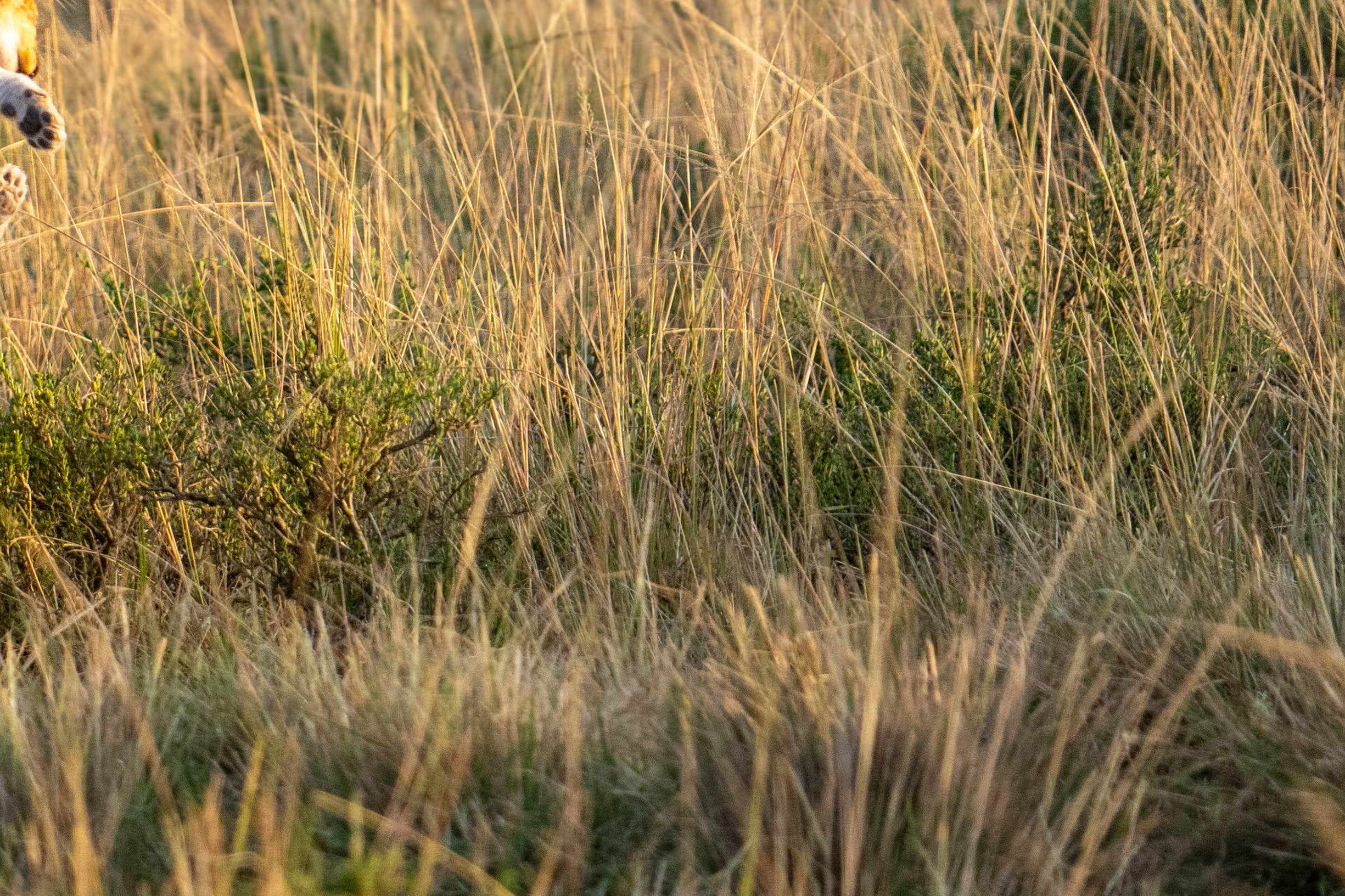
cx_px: -4
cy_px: 303
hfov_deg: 1.4
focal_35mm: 1515
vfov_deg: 0.9
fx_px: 56594
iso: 1000
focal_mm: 388
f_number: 6.3
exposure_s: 1/500
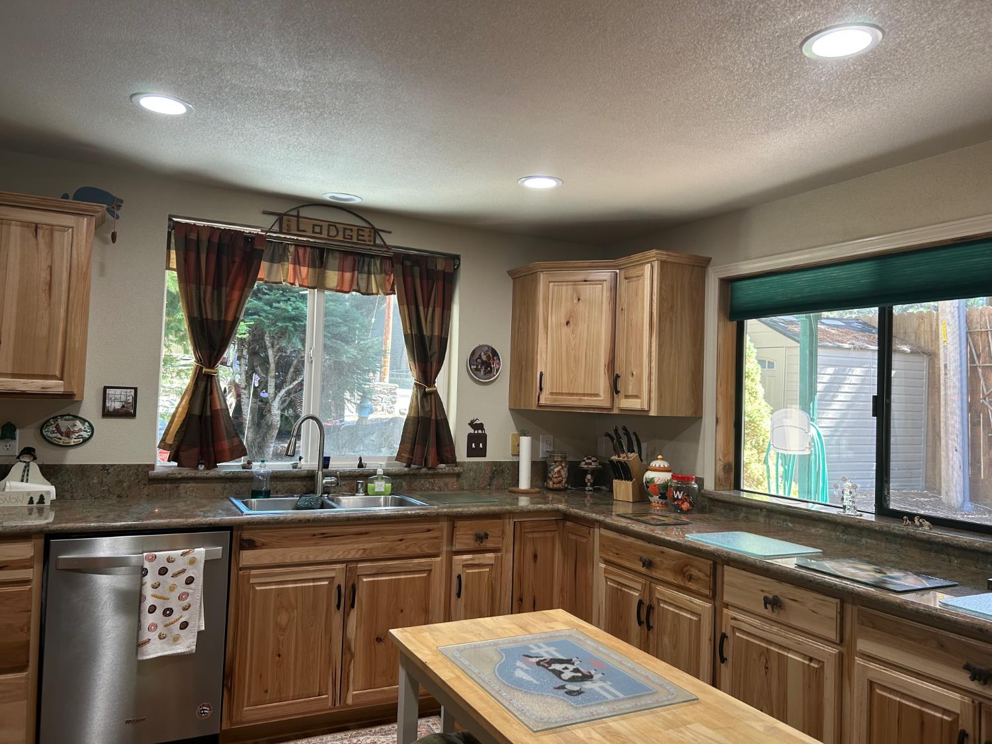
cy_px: 372
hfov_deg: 67.3
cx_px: 496
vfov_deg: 53.1
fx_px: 745
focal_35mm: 26
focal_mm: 5.7
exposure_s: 1/120
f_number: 1.5
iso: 100
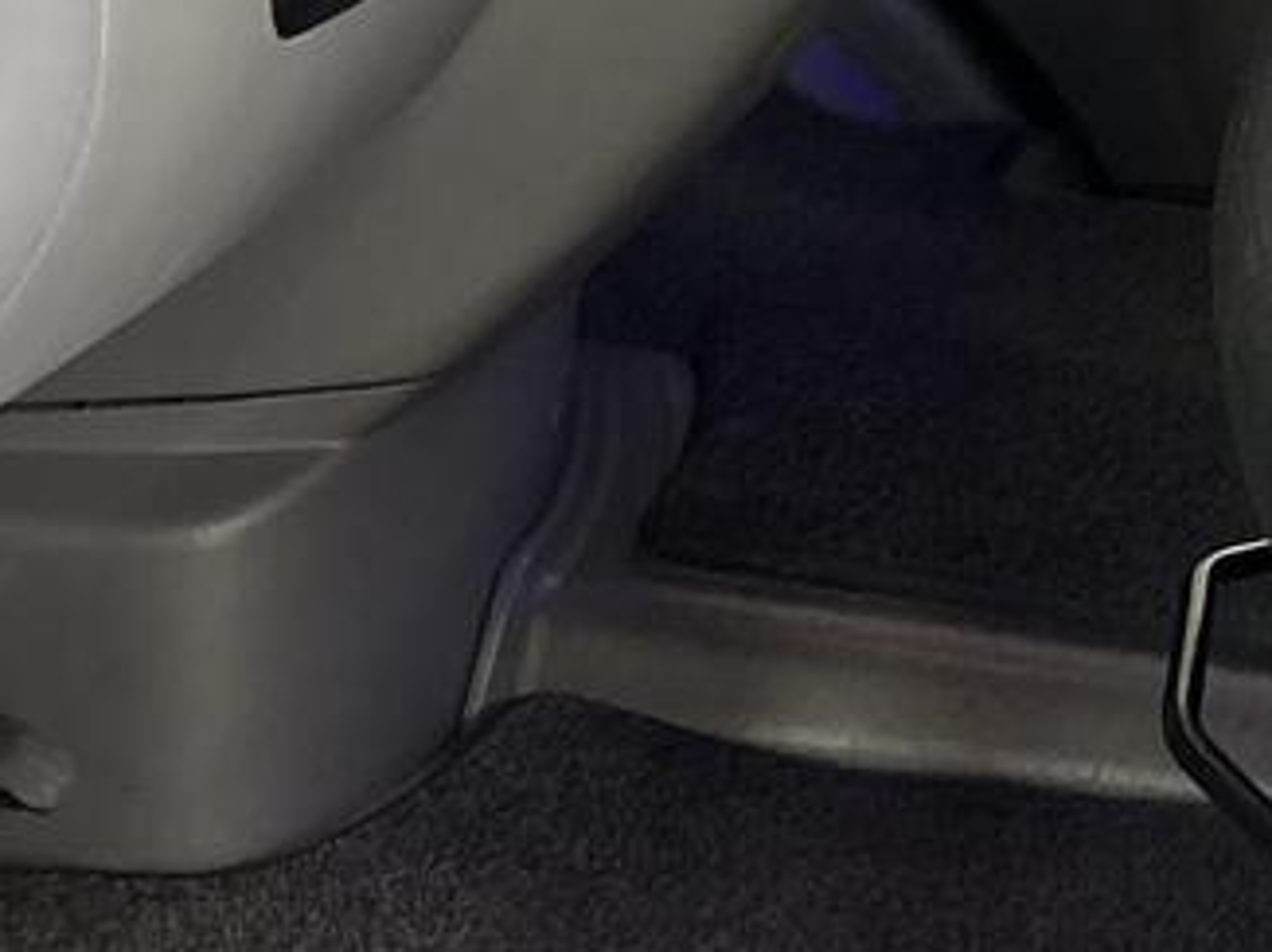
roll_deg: -0.6
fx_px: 4223
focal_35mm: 115
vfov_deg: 12.2
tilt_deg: -7.0
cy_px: -550
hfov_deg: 16.2
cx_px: 1650
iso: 500
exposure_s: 1/50
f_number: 1.6
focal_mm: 5.96
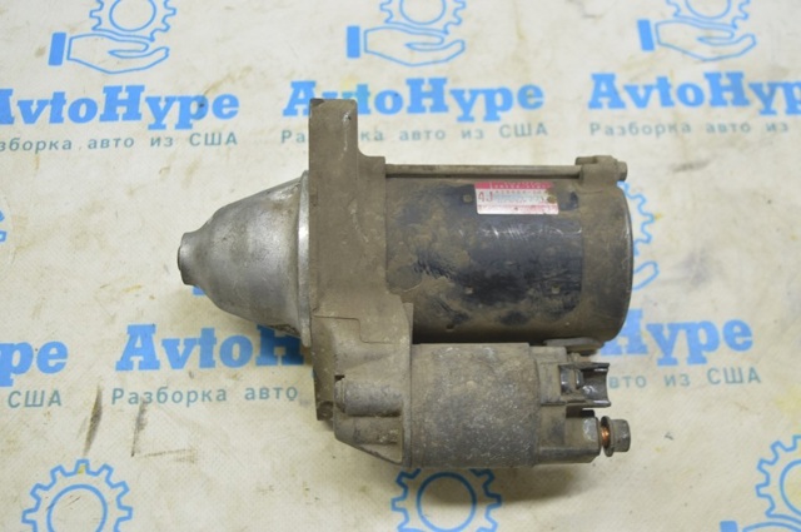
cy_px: 266
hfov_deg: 49.6
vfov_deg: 34.1
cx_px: 400
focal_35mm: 39
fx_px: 867
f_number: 5.6
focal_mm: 26
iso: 400
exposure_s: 1/20
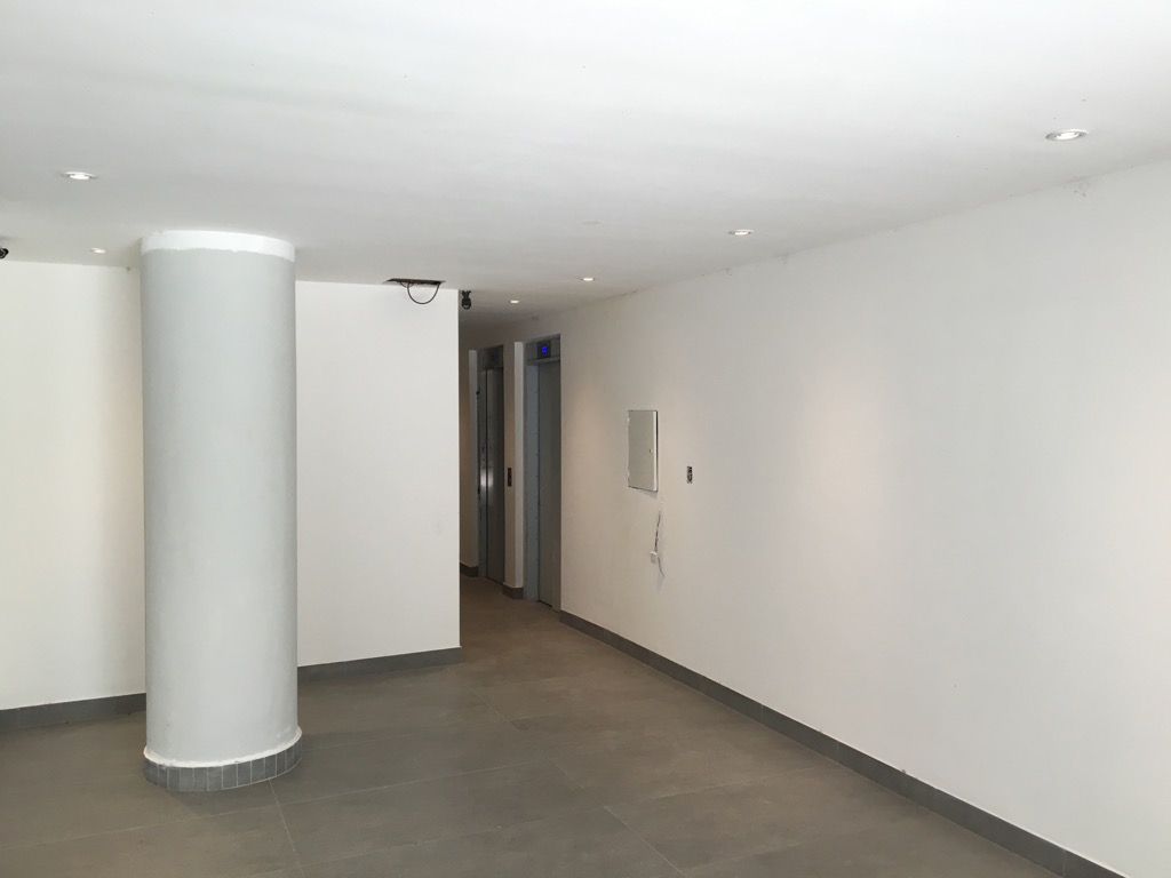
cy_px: 439
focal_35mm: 29
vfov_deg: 48.2
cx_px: 586
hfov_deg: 61.7
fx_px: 981
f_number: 2.2
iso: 25
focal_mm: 4.15
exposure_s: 1/33
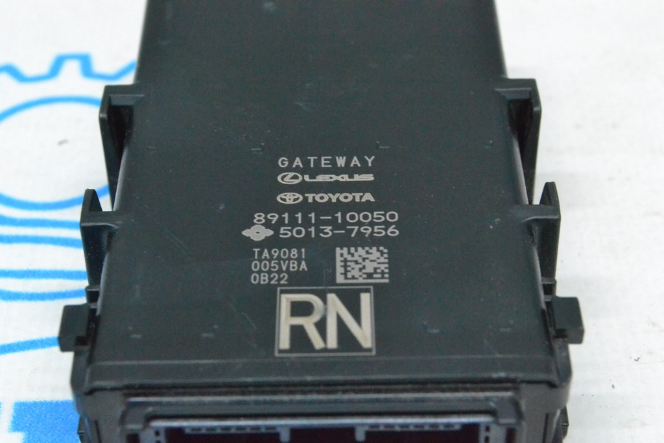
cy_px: 222
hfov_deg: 24.6
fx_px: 1522
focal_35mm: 82
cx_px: 332
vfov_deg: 16.6
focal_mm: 55
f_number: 13
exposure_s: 1/100
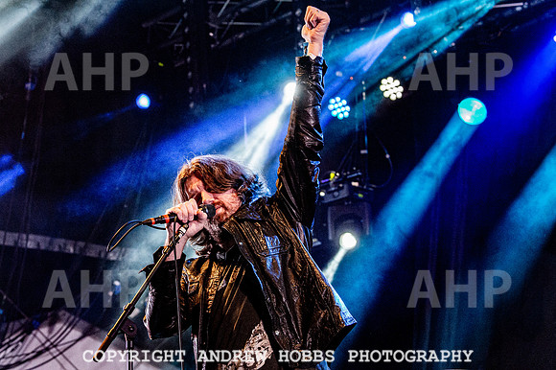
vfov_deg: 13.2
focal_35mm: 104
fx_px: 1601
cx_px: 217
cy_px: 144
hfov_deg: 19.7
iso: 7200
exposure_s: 1/800
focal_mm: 85
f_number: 5
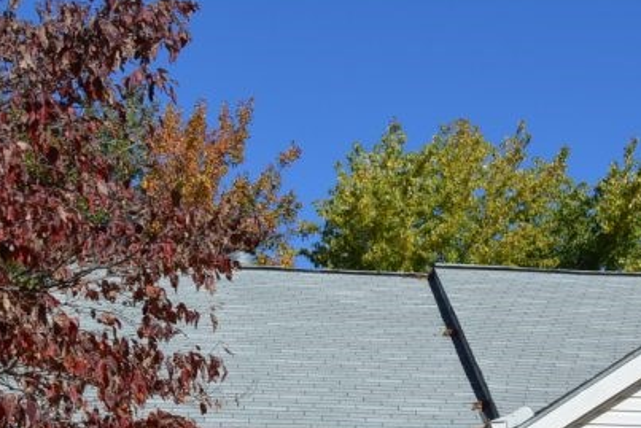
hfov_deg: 19.7
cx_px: 713
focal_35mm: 99
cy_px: 477
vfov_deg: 13.5
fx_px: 1763
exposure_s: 1/320
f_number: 9
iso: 100
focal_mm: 26
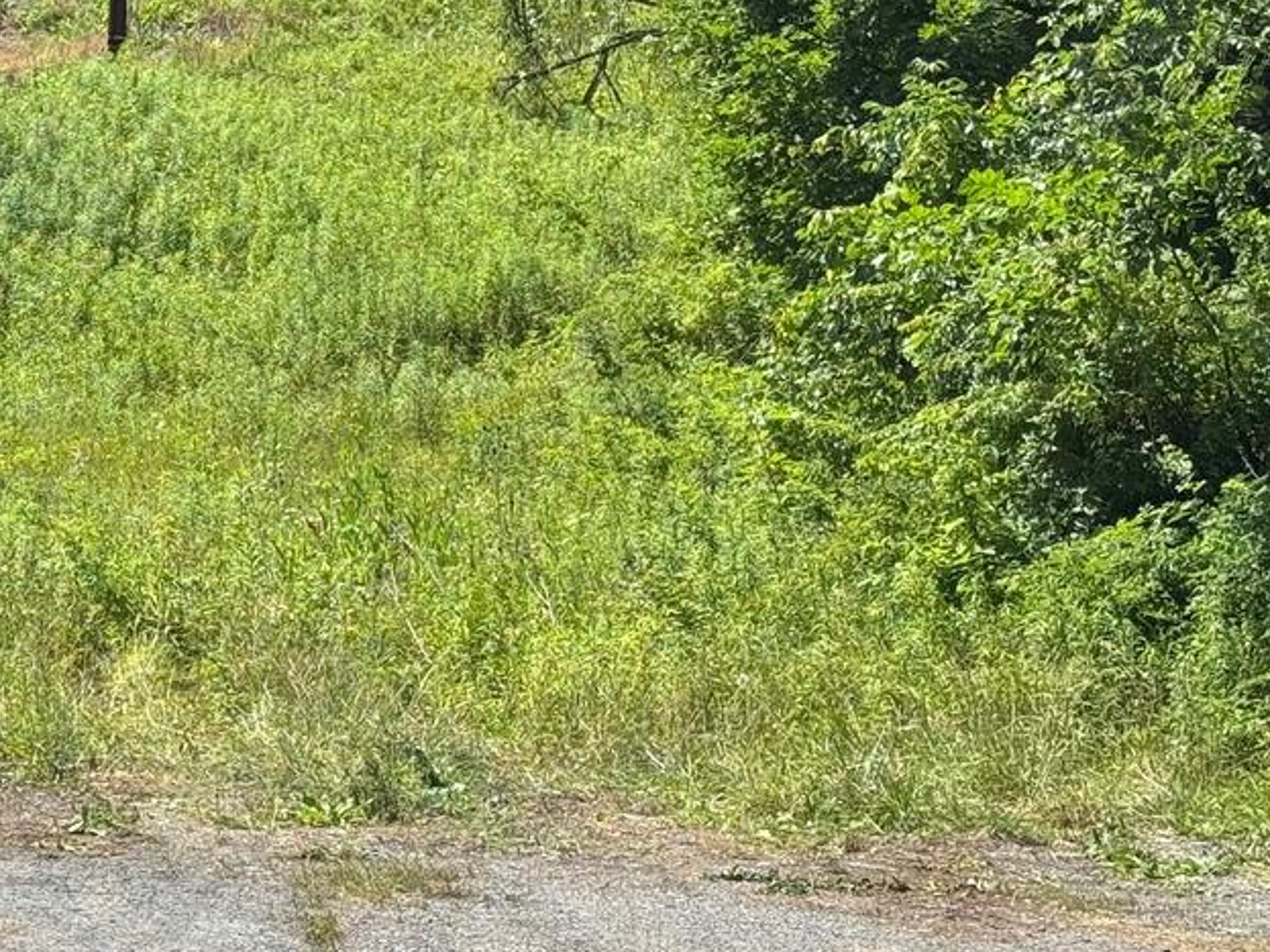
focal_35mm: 111
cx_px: -67
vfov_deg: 13.3
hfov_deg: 17.2
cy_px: 220
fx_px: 4072
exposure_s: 1/2415
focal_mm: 6.76
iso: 64
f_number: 1.78
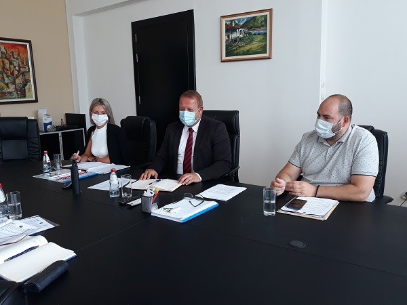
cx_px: 204
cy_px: 152
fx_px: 317
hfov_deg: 65.3
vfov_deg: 51.4
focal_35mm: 27
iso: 50
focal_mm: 3.71
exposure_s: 1/60
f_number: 1.7
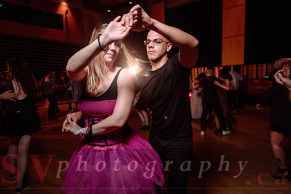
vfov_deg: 51.8
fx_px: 200
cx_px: 150
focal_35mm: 25
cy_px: 94
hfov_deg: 72.1
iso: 800
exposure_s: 1/60
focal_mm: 24
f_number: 3.2
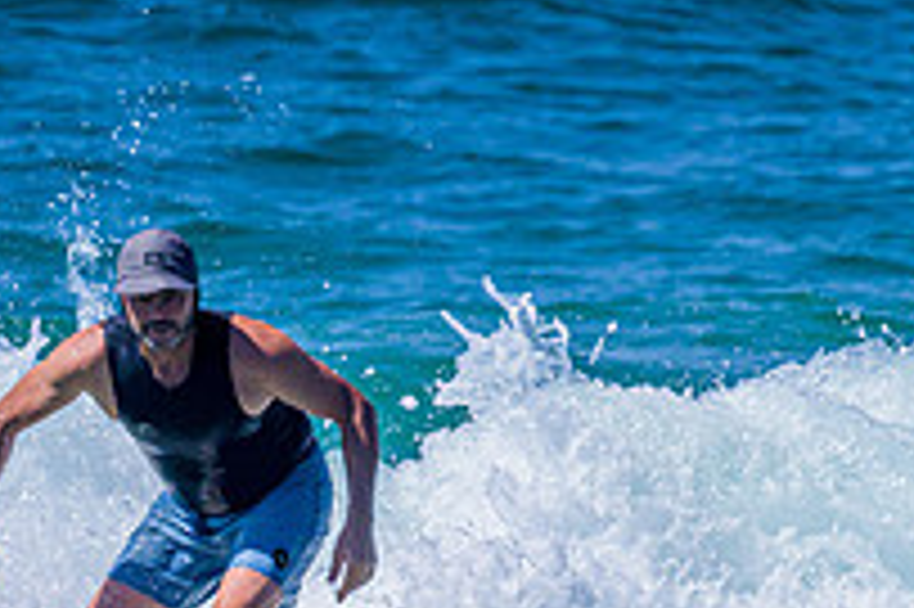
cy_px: 626
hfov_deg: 1.0
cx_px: -11
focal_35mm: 2010
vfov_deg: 0.7
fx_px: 50989
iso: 640
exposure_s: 1/2000
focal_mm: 560
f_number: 11
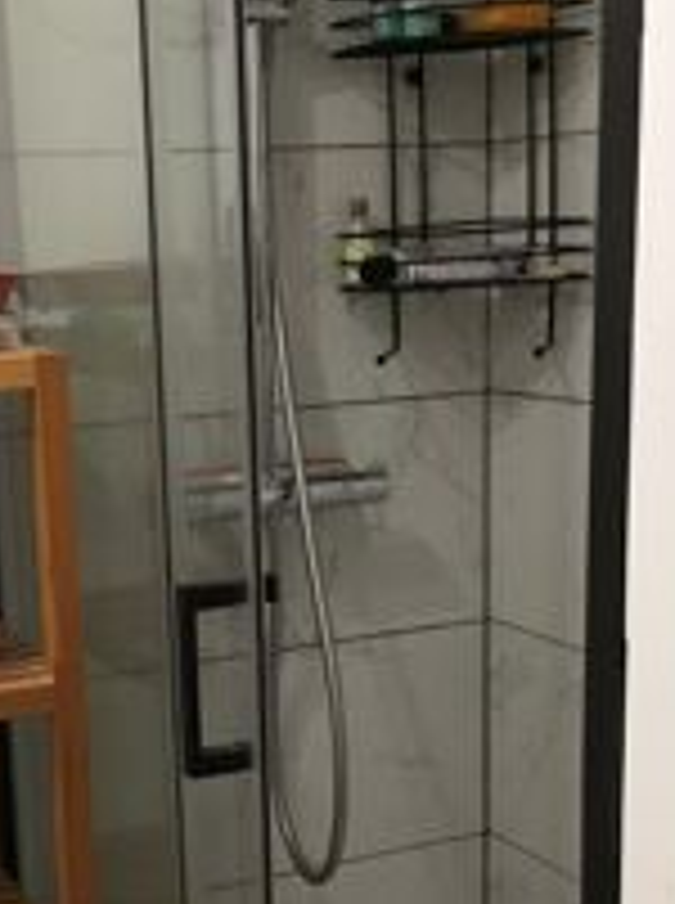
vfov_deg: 29.0
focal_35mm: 66
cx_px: 234
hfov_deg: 22.1
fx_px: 1721
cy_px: 663
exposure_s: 1/33
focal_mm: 3.3
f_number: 2.4
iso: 100
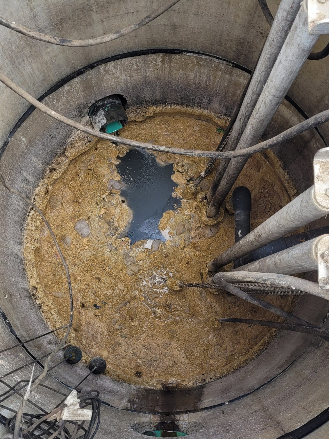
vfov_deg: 67.3
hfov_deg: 53.1
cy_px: 220
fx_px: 329
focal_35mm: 26
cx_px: 164
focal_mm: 5.4
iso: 40
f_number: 1.8
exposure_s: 1/250
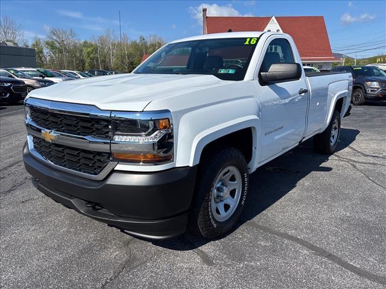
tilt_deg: -12.7
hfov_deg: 67.3
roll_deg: +0.2
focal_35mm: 26
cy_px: 144
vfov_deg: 53.1
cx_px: 193
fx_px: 290
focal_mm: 5.96
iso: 50
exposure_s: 1/3937
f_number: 1.6
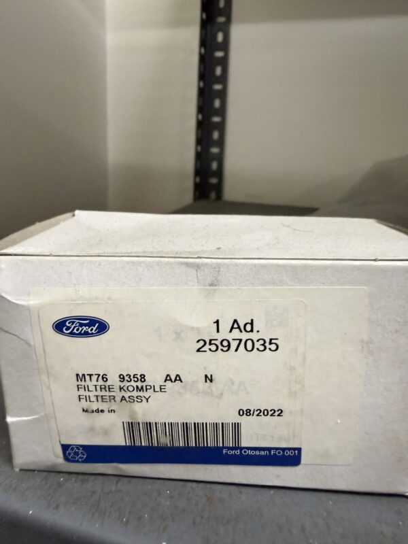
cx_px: 204
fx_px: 377
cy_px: 272
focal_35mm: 24
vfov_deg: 71.6
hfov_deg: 56.8
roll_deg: -3.2
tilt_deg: -12.4
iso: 320
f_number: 2.2
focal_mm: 2.22
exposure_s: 1/50
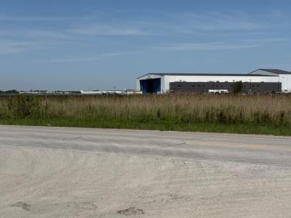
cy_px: 92
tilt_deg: +1.0
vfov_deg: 25.6
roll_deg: +1.1
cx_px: 186
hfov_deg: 33.6
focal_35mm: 57
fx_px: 479
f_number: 1.78
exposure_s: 1/11905
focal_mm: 6.76
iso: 80
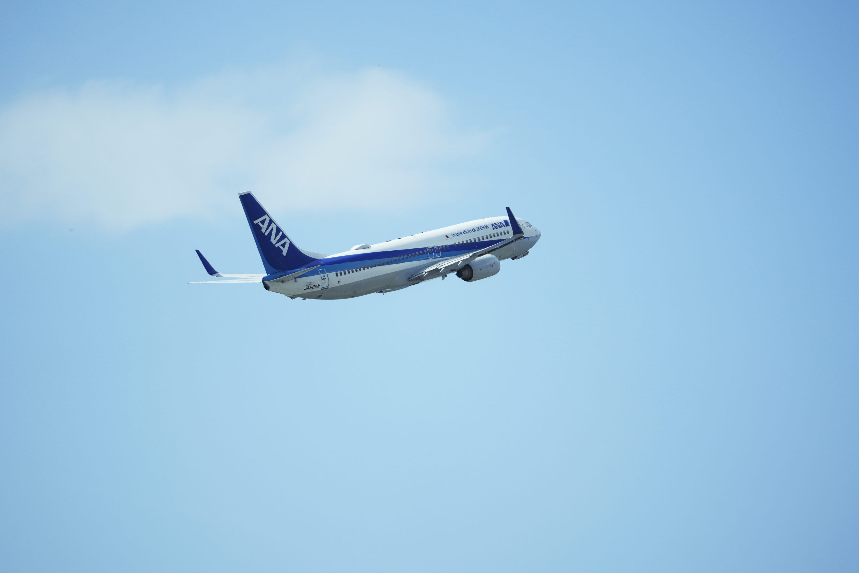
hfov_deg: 6.9
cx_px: 430
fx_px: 7158
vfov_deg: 4.6
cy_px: 286
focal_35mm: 300
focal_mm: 200
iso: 200
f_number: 2.8
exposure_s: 1/3200
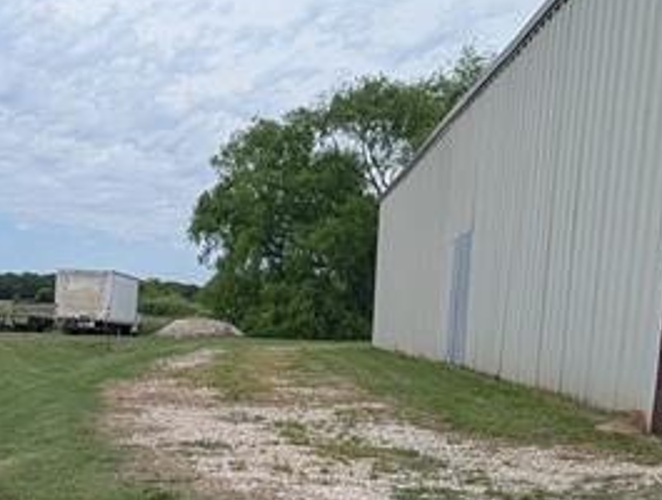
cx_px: 30
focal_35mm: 50
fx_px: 958
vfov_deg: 27.7
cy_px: 490
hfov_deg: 35.2
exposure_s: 1/1616
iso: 47
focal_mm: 1.95
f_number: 2.2
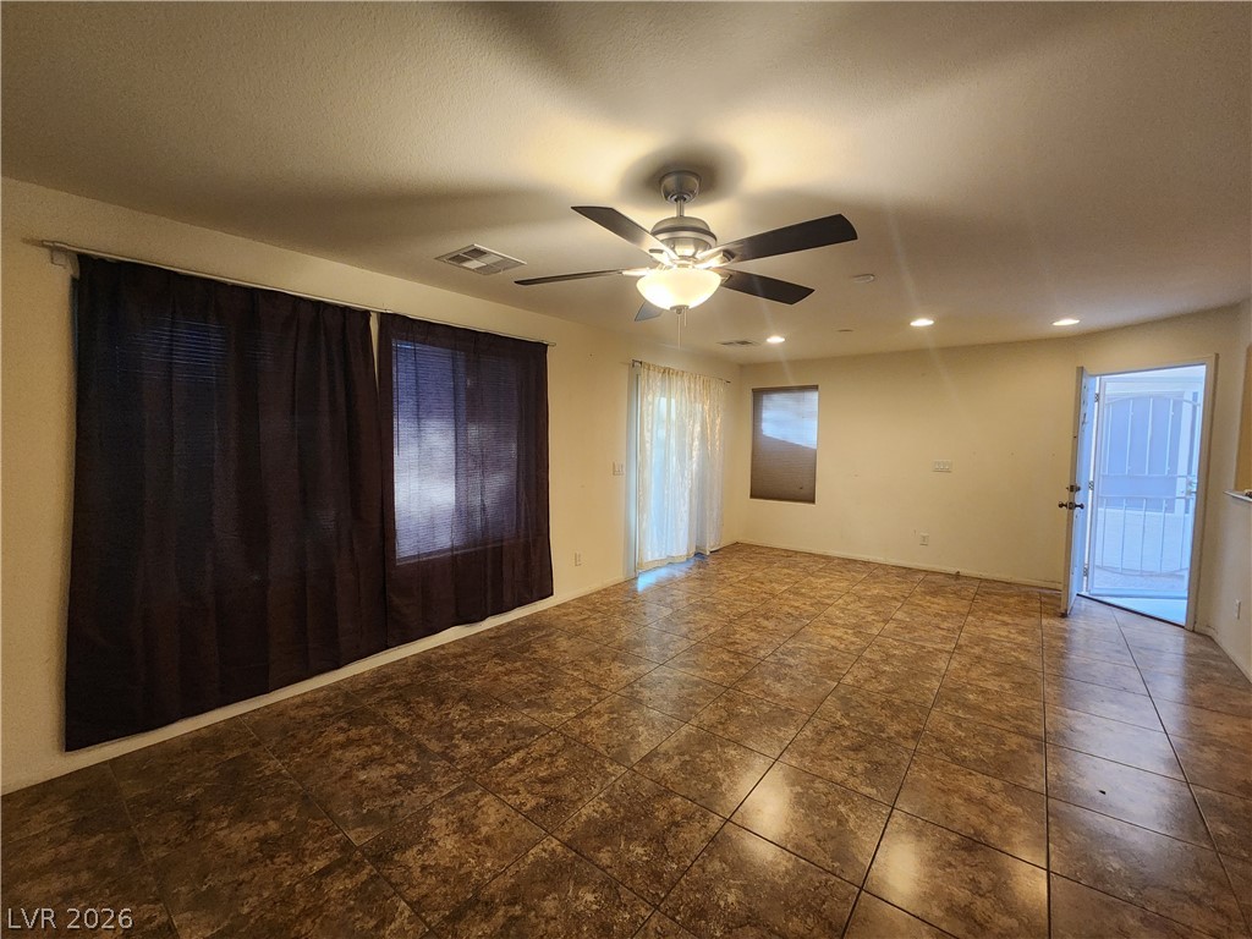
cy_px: 470
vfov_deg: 89.9
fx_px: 470
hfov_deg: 106.2
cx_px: 626
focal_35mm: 13
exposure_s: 1/60
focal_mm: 2.2
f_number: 2.2
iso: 400
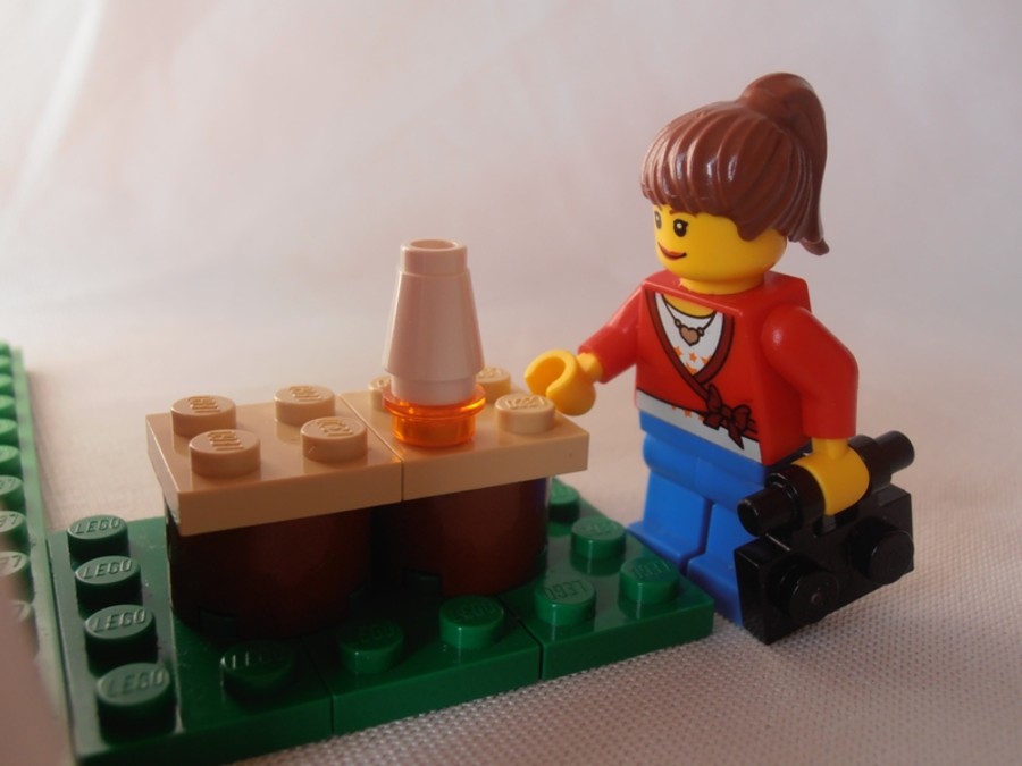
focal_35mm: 37
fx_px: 1092
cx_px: 511
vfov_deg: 38.7
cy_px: 383
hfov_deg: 50.1
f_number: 3.9
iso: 80
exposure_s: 1/80
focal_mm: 6.61
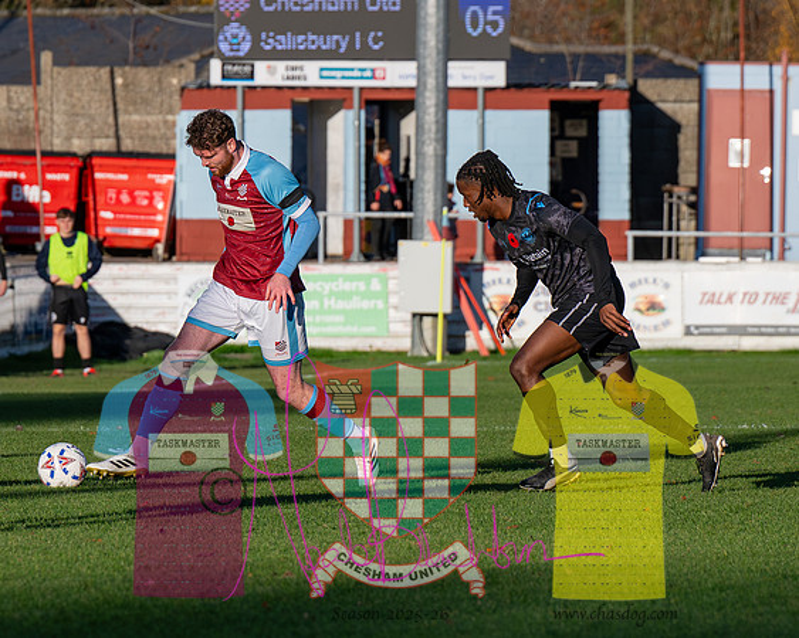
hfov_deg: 4.8
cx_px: 65
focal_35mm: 406
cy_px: 212
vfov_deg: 3.8
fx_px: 9587
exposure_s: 1/4000
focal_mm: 125
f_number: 4
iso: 400
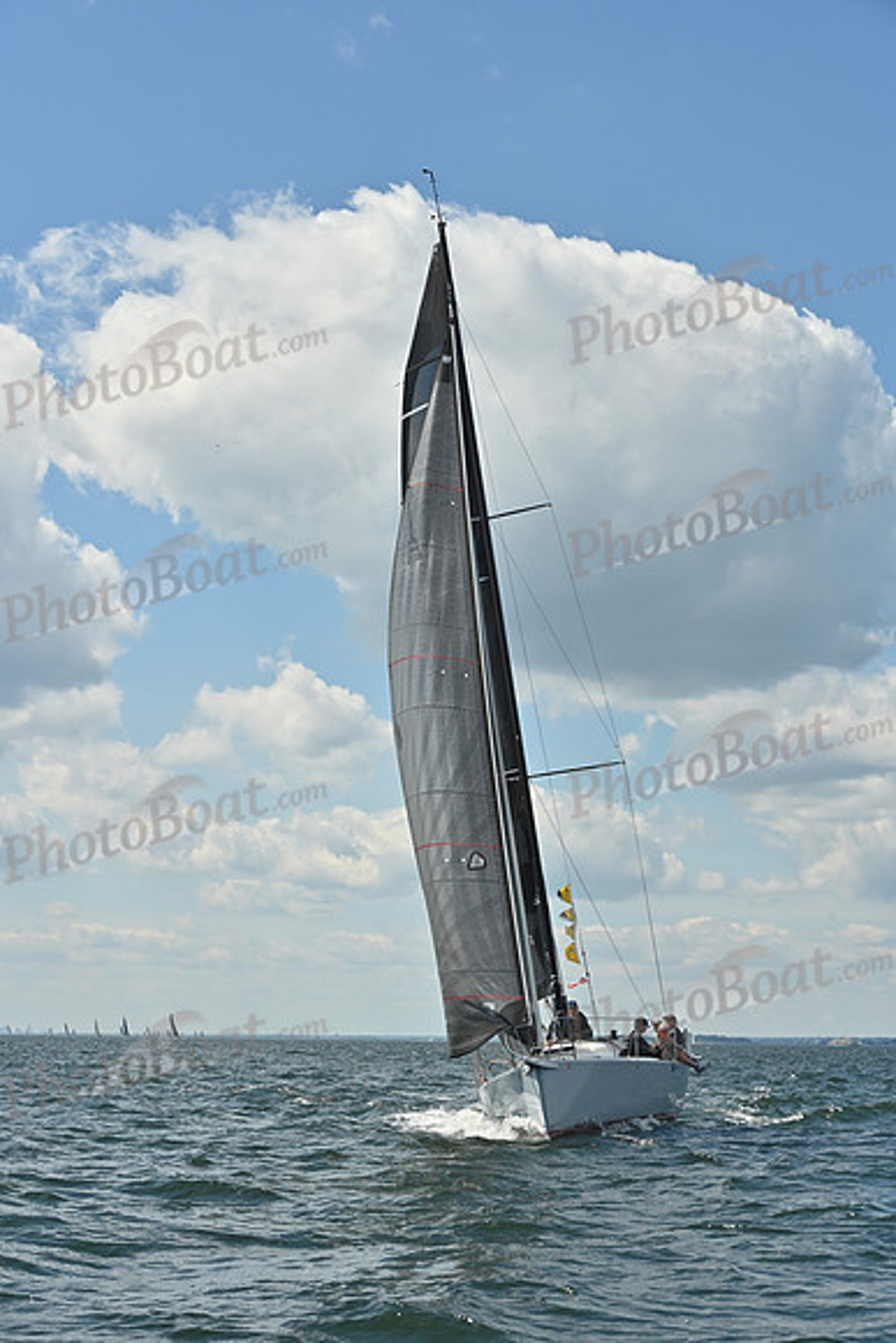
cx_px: 448
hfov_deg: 19.5
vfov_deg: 28.8
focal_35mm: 70
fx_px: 2612
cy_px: 672
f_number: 9
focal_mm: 70
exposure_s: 1/1250
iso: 250
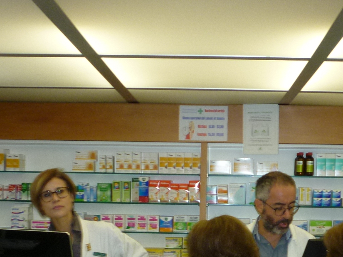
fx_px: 714
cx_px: 218
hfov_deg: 26.9
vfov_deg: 19.7
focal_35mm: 72
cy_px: 266
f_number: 3.3
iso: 125
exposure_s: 1/30
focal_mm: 5.2
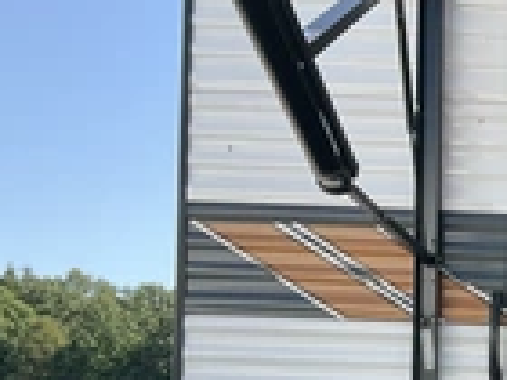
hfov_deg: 21.0
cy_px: 456
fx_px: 1216
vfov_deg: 17.0
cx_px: 695
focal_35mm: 83
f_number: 1.8
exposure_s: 1/606
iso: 25
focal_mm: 3
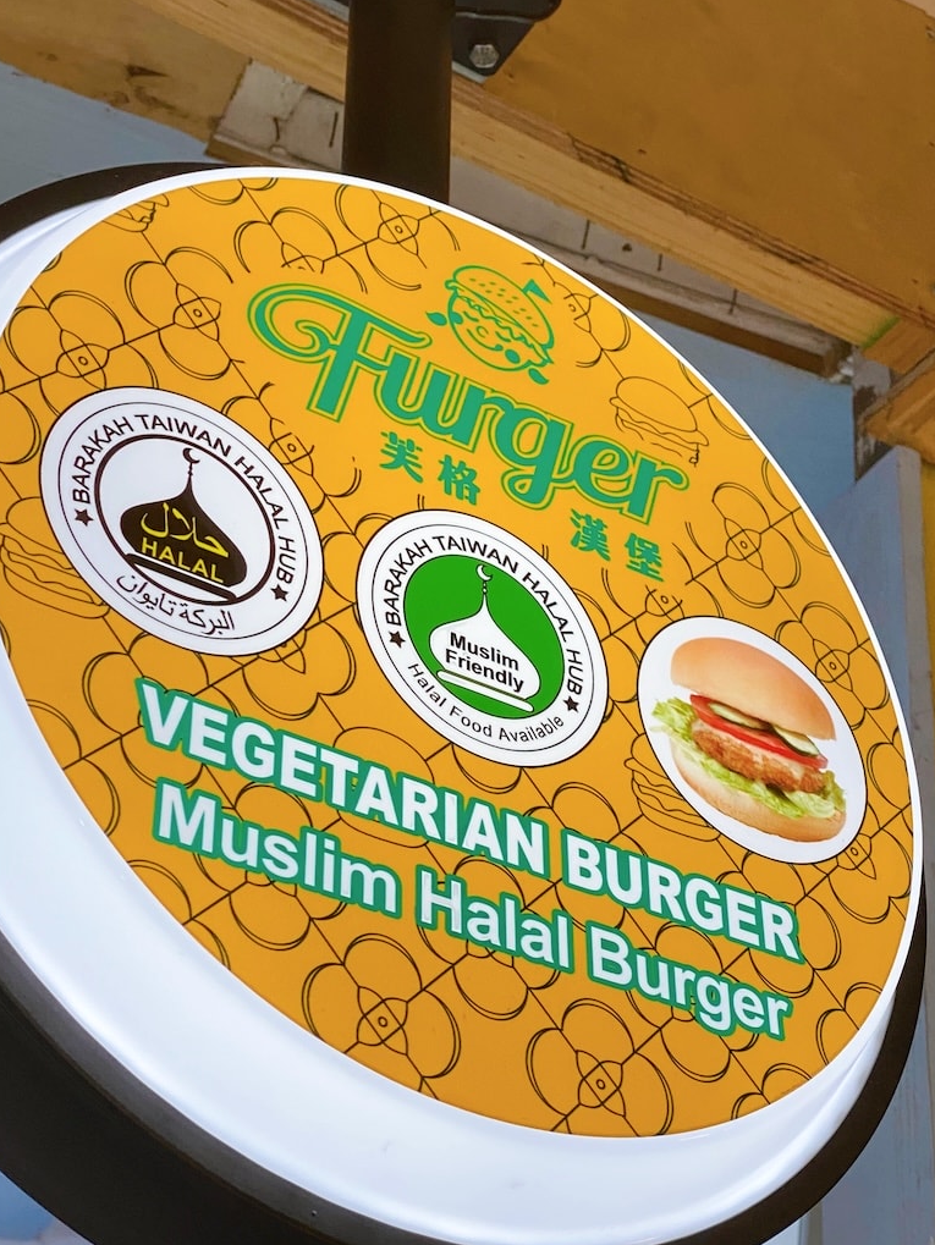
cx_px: 422
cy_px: 692
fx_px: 2447
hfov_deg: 21.6
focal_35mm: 68
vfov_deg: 28.5
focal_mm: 6
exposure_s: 1/120
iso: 64
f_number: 2
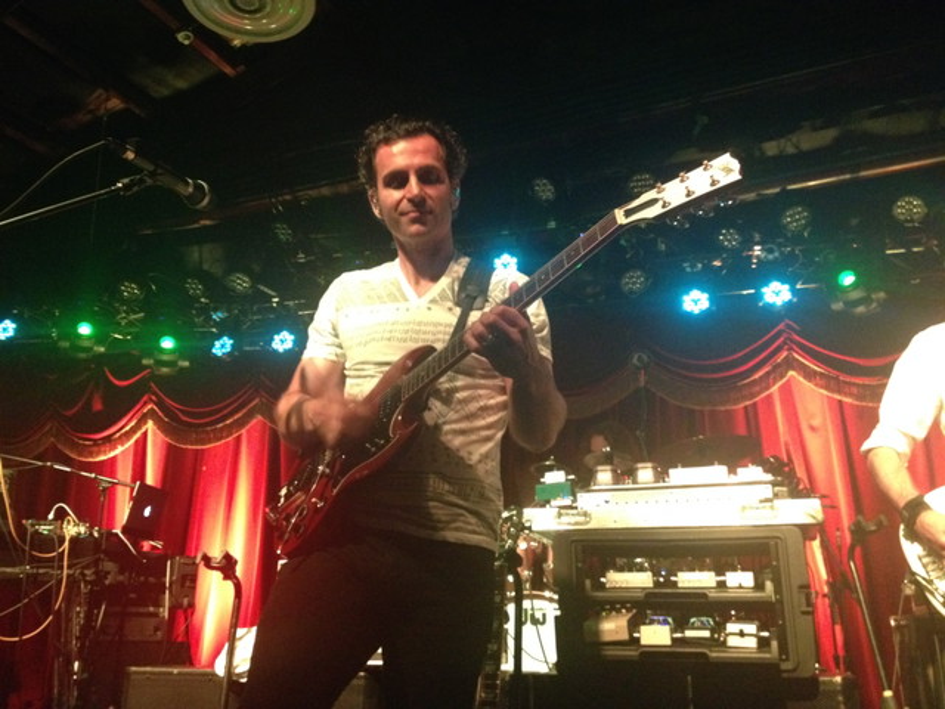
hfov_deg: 52.6
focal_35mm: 35
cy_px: 354
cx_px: 472
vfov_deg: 40.7
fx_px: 955
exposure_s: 1/15
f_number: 2.4
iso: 500
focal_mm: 4.28
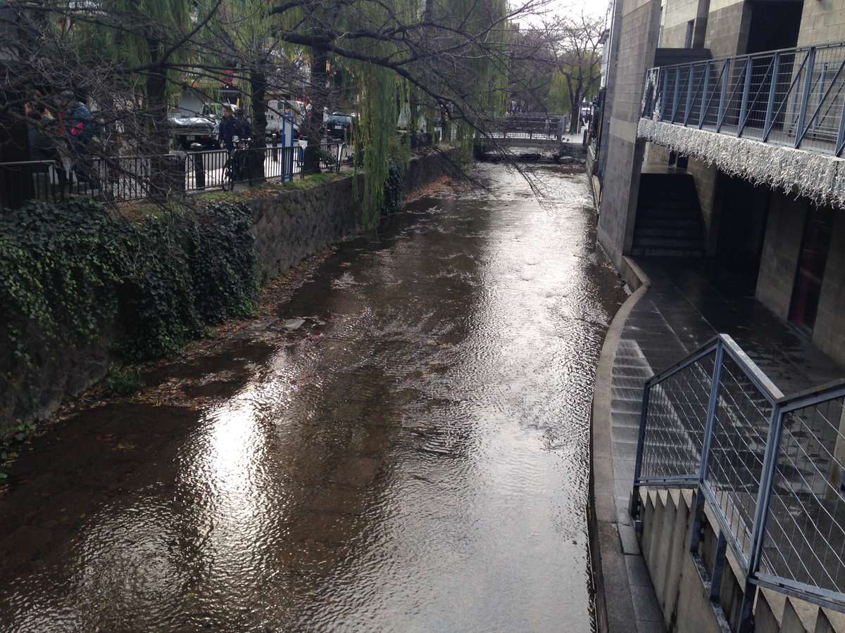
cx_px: 422
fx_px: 806
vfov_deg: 42.9
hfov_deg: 55.4
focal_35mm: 33
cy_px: 316
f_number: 2.4
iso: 50
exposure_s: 1/401
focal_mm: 4.12
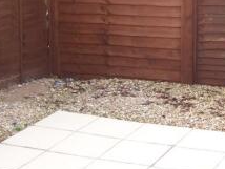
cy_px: 75
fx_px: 638
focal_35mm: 98
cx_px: 243
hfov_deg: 19.2
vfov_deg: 15.1
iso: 66
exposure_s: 1/100
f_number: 2.8
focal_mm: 5.85
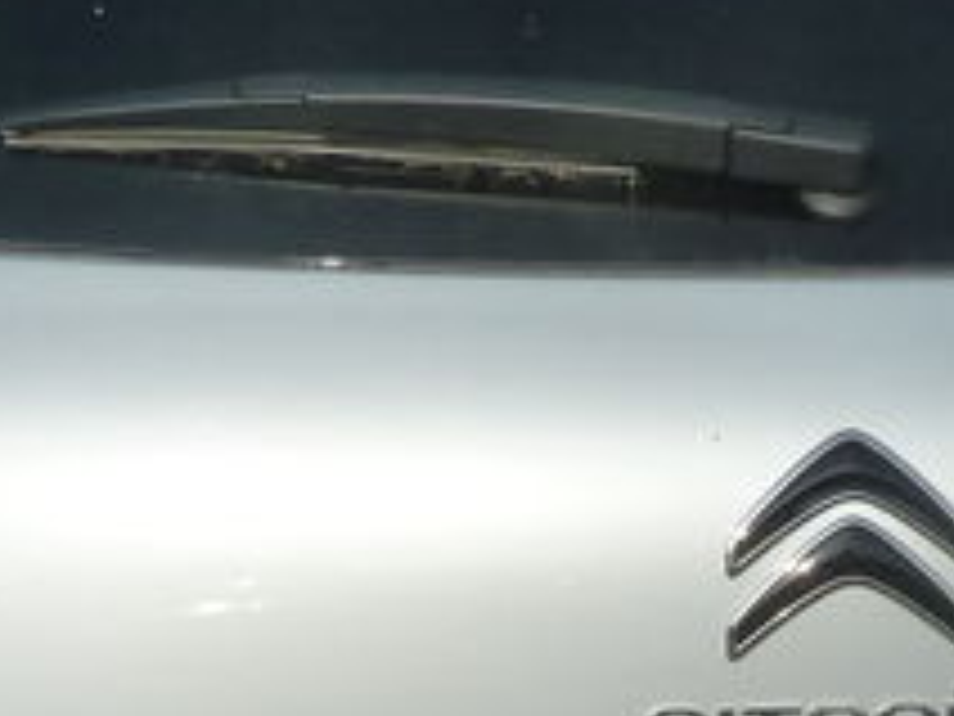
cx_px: 927
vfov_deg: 12.4
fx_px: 3252
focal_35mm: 118
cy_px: 761
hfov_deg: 16.4
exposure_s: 1/500
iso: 125
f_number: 5.6
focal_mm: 4.1
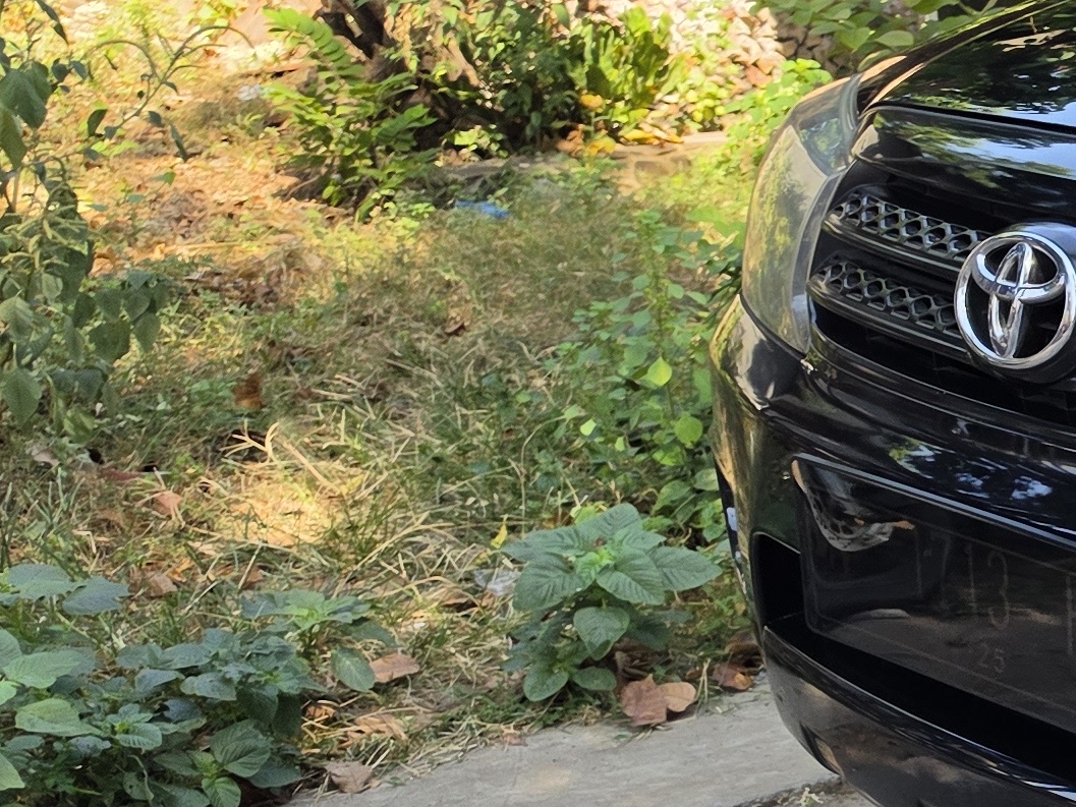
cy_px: 466
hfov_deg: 17.8
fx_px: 2705
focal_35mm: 87
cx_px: 1964
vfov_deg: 17.0
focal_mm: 6.5
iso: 64
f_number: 1.4
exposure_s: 1/1799
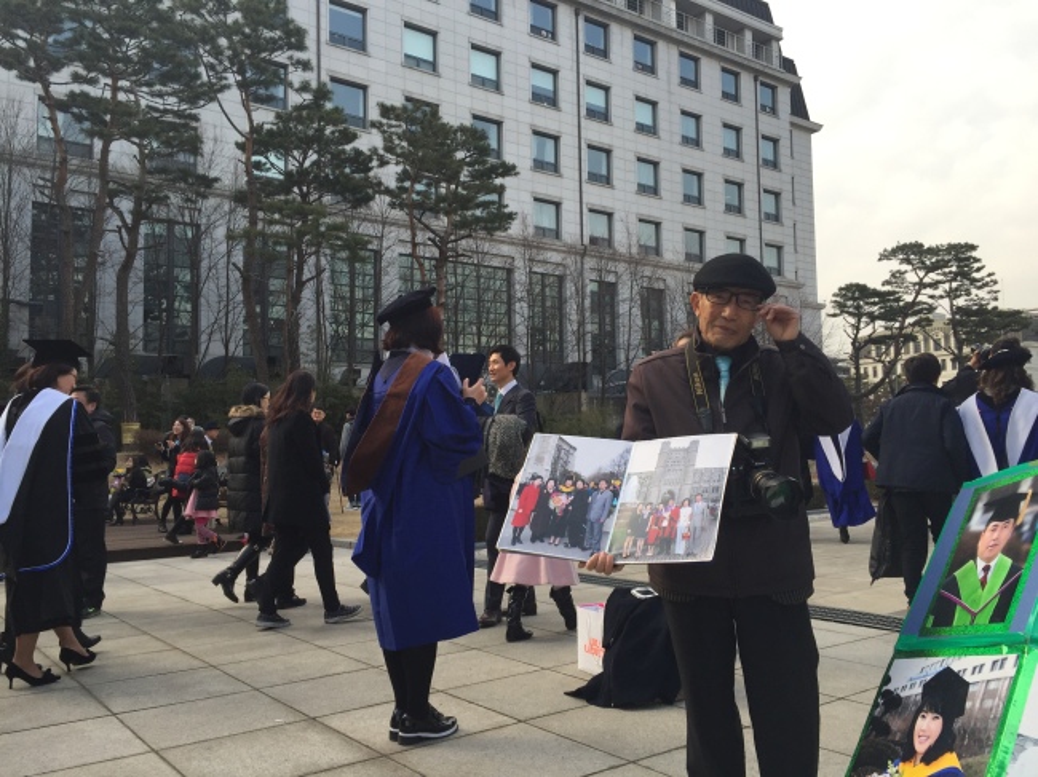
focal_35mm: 29
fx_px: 869
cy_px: 388
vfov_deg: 48.2
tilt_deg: +5.3
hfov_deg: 61.7
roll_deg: +1.6
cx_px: 519
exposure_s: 1/449
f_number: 2.2
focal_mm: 4.15
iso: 32
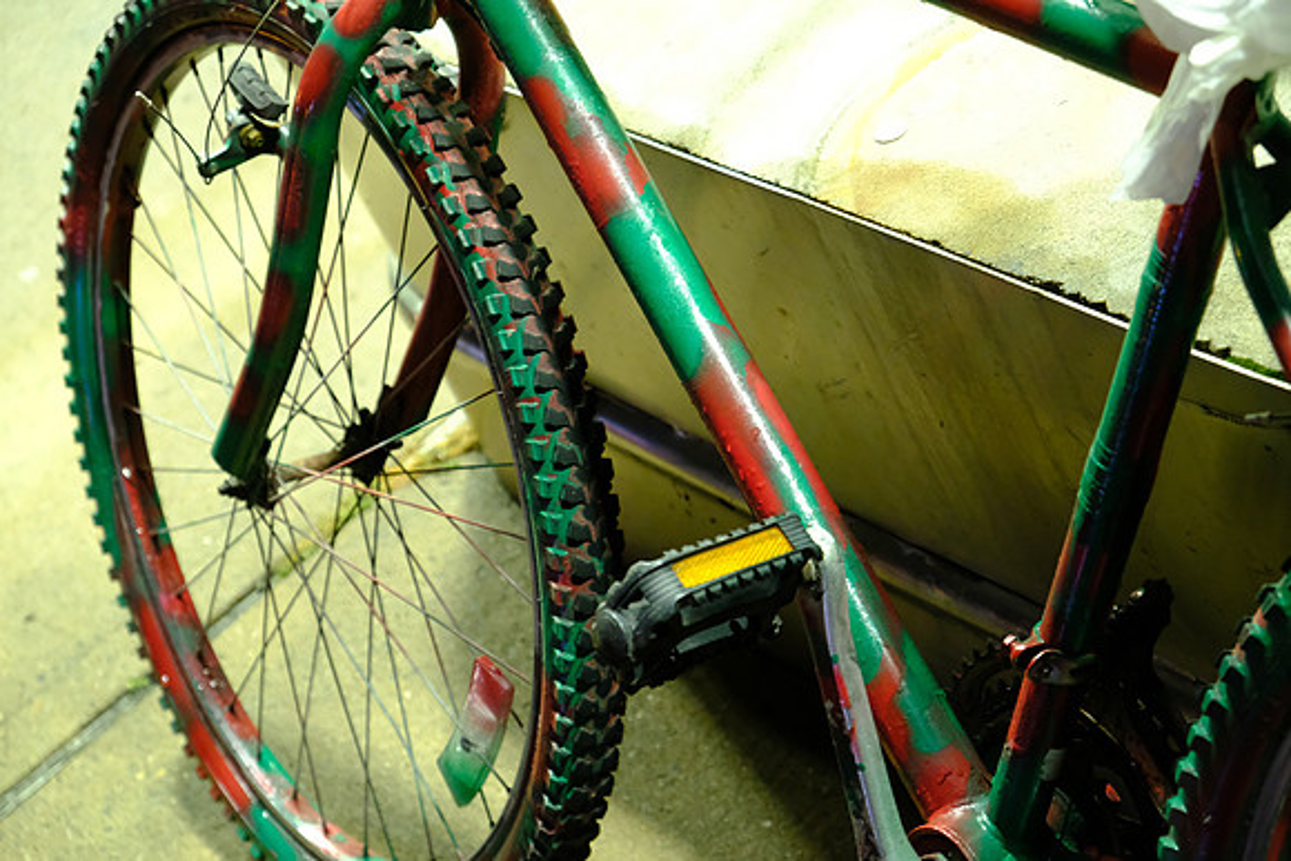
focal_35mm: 79
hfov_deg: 25.7
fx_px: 2834
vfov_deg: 17.3
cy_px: 430
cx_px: 646
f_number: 5
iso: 3200
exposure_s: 1/25
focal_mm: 52.7
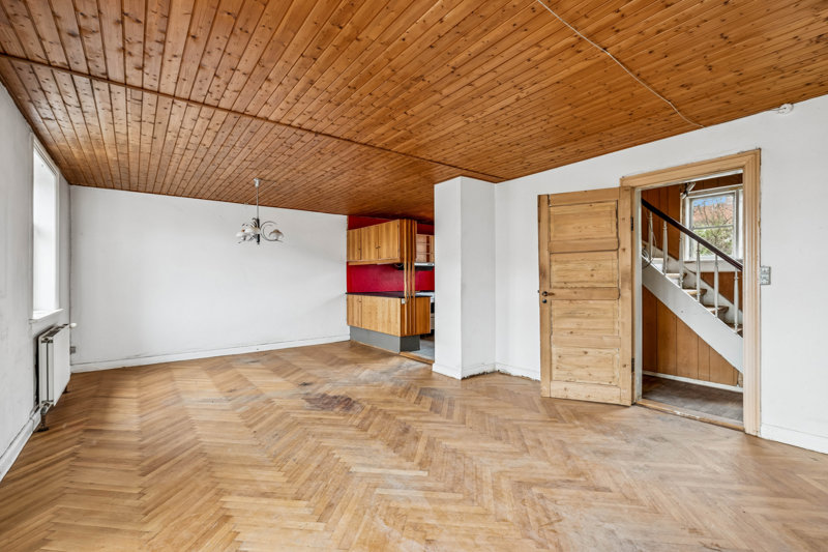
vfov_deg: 73.7
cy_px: 276
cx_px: 414
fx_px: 368
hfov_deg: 96.7
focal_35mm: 16
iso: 200
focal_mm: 16
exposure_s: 1/3.33
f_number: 9
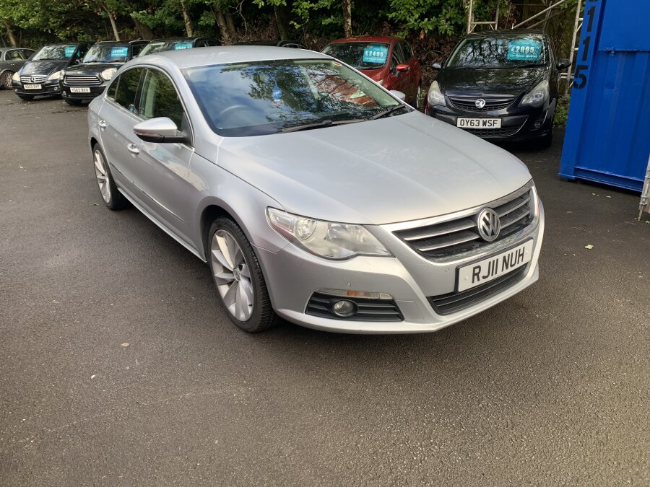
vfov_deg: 53.1
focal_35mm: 26
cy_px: 244
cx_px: 325
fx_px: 488
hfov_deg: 67.3
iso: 25
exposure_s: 1/367
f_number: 1.8
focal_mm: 4.25
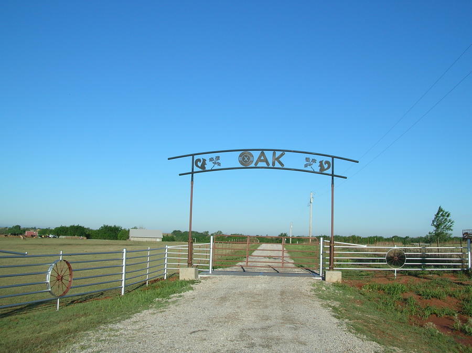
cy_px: 176
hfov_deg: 51.4
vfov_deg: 39.6
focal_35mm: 36
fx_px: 490
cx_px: 236
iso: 50
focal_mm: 6
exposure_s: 1/742
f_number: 3.7
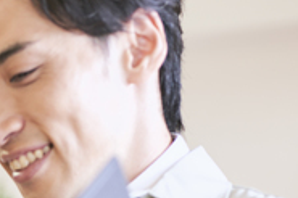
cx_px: -188
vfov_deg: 7.8
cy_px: 311
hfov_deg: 11.3
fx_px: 1431
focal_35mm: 173
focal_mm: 50
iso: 200
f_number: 2
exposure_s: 1/60
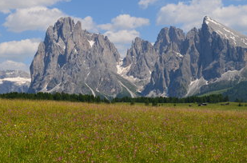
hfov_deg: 28.9
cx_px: 136
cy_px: 74
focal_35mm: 70
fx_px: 479
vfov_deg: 19.3
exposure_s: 1/160
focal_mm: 30
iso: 100
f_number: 11
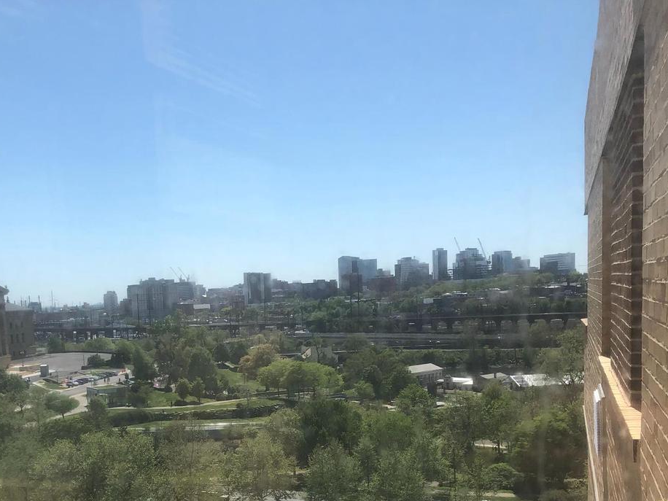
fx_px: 849
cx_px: 177
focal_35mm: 44
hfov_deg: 41.8
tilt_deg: -8.1
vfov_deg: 32.1
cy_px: 393
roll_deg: +4.4
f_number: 1.8
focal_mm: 4
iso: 20
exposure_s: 1/2000
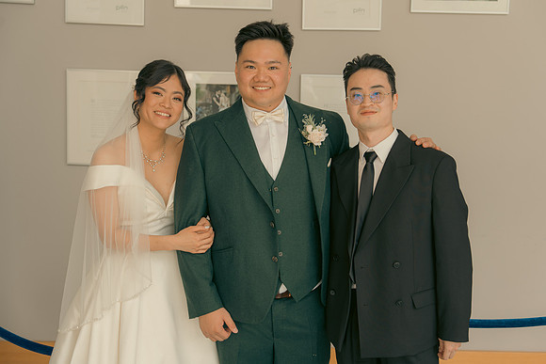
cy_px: 182
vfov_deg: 27.0
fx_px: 758
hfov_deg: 39.6
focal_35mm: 50
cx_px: 273
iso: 160
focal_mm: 50
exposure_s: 1/160
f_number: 3.5
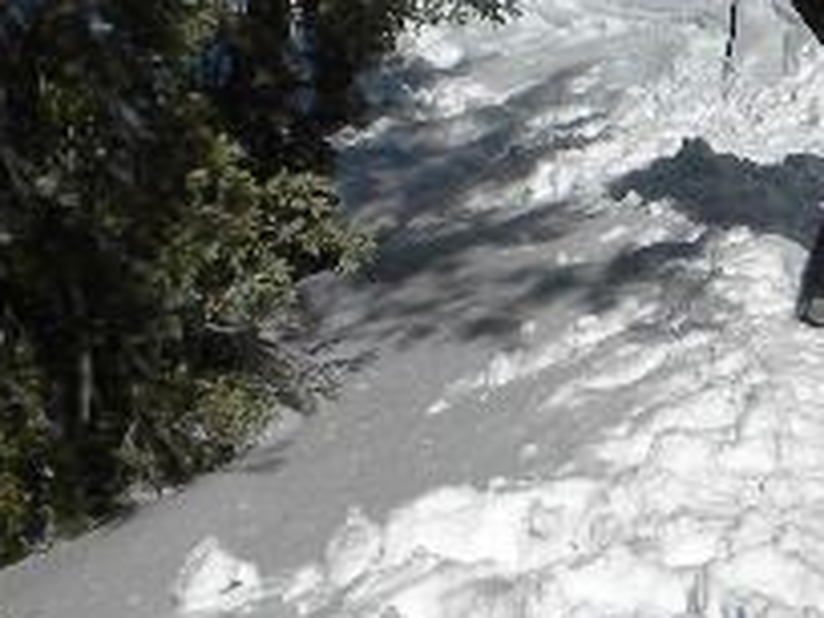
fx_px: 3452
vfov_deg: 10.2
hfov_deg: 13.1
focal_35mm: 145
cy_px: 364
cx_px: 1091
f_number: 10
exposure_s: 1/364
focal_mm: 6.6
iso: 64
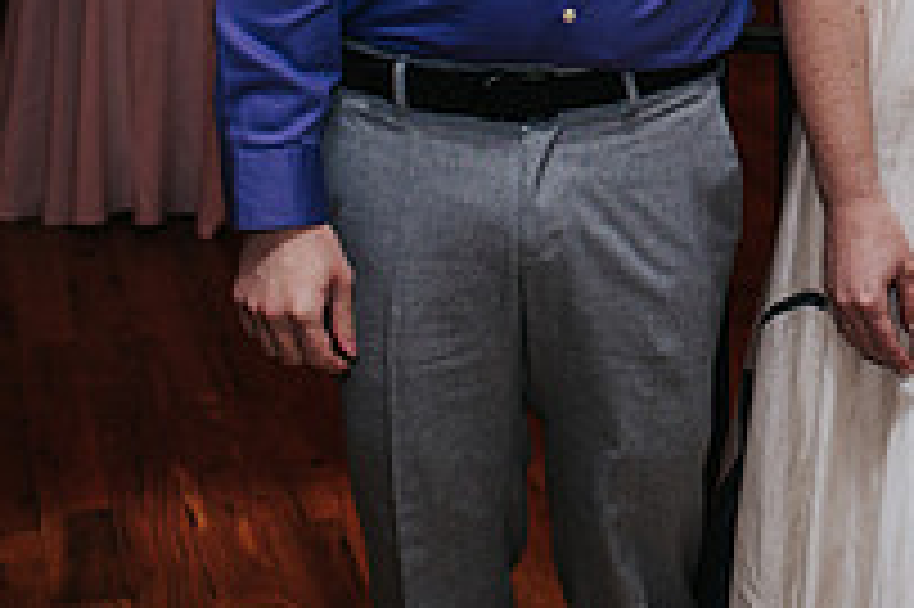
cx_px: 996
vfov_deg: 12.8
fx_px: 2588
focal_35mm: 102
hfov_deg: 19.2
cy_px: -244
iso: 800
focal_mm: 35
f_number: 4
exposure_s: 1/200
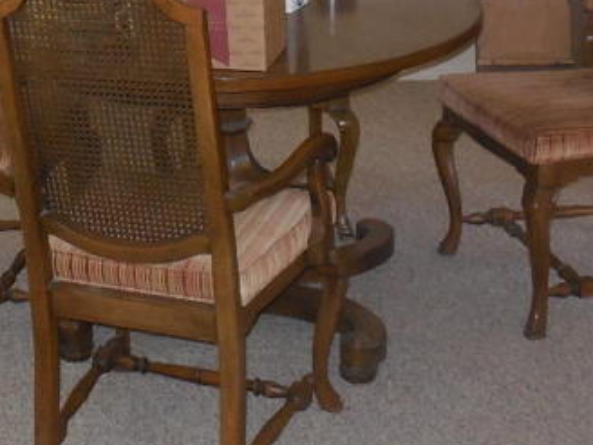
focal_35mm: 78
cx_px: 43
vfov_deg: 18.1
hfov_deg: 24.2
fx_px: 1336
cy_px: -65
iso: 320
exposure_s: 1/25
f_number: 3.1
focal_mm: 4.5
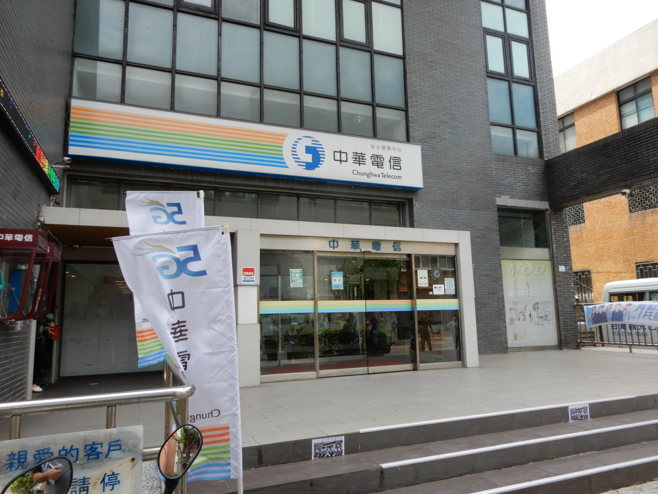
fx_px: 456
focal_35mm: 24
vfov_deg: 56.8
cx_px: 329
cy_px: 247
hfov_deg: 71.6
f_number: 5
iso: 80
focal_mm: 4.3
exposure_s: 1/160
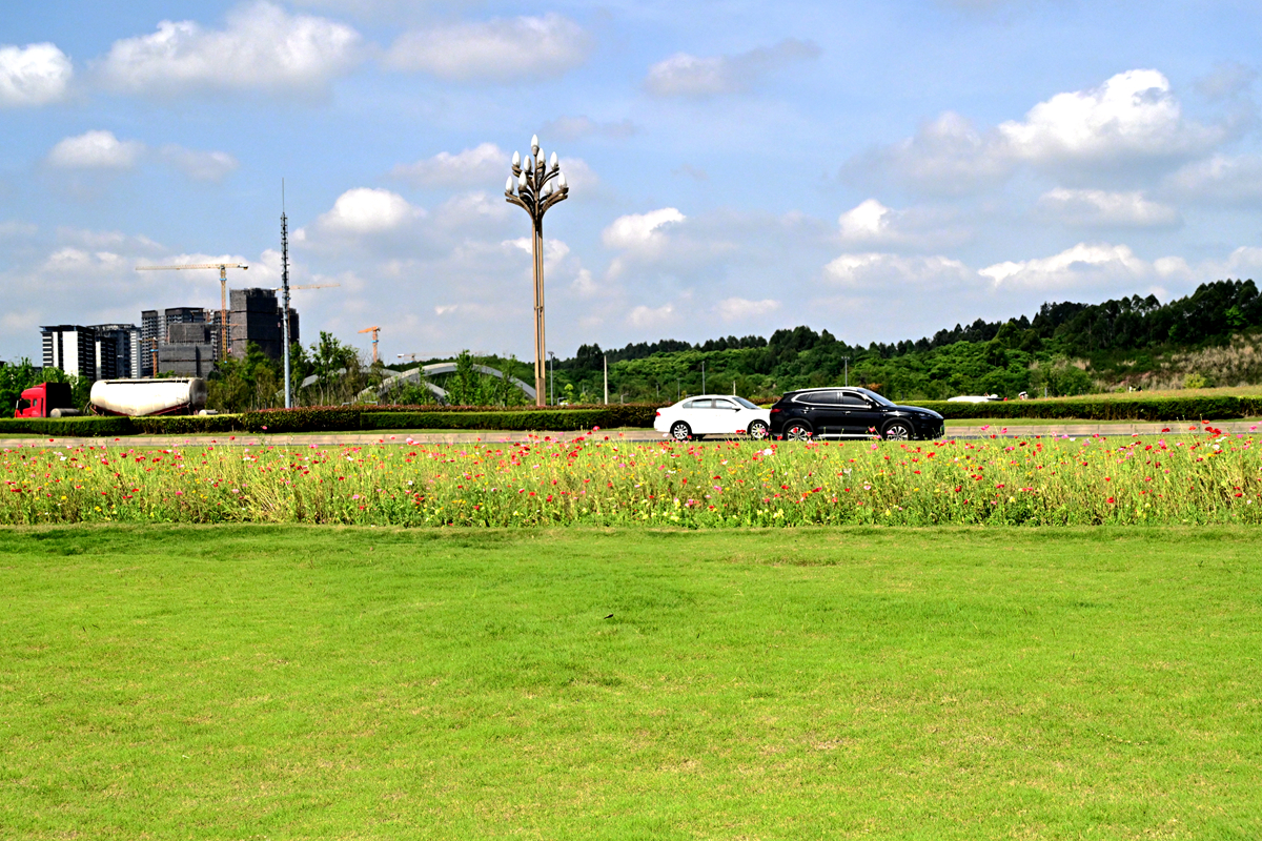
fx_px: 1718
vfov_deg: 27.5
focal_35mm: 49
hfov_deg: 40.3
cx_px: 631
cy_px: 420
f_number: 8
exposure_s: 1/5000
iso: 2500
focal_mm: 49
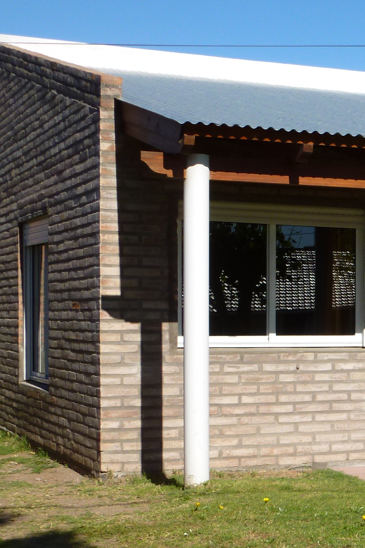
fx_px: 1277
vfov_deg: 24.1
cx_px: 555
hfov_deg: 15.0
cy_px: 371
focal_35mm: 84
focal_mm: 6.9
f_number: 3.7
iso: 100
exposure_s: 1/1000
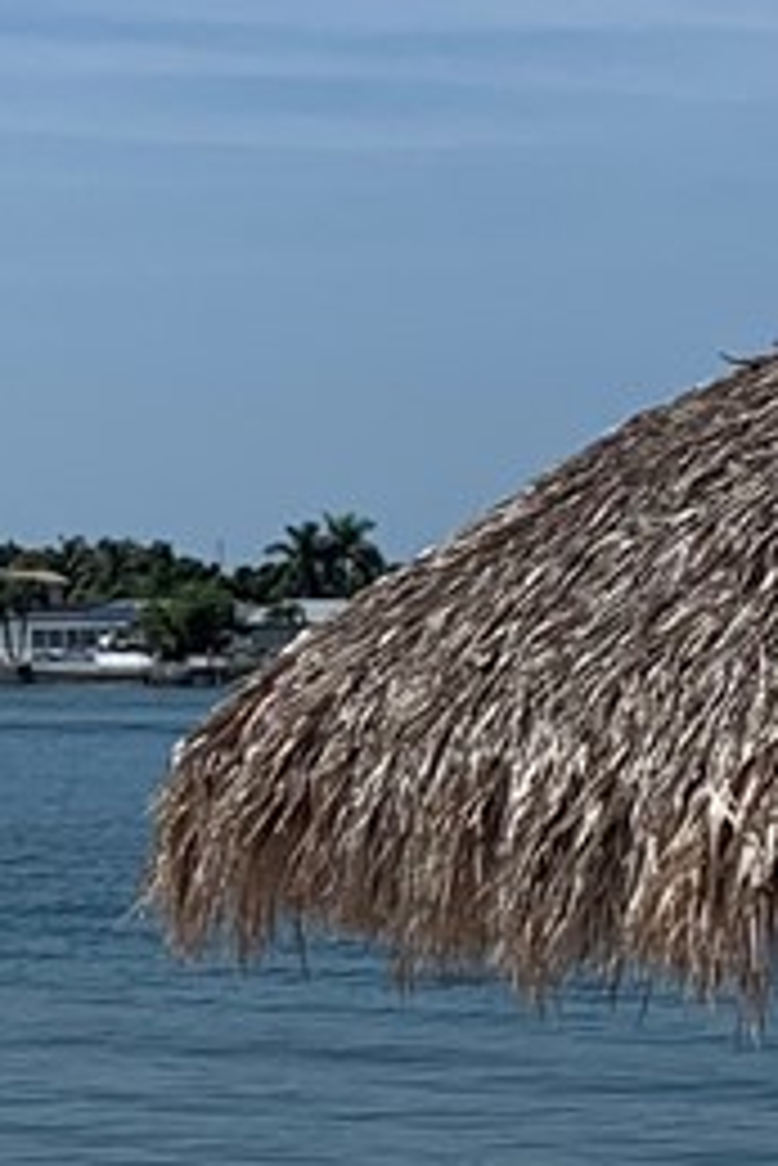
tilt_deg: -2.0
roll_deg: +0.2
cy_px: 923
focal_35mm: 167
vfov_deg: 12.2
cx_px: -800
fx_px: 5406
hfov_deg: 7.9
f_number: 1.8
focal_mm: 4.25
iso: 25
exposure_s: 1/5405
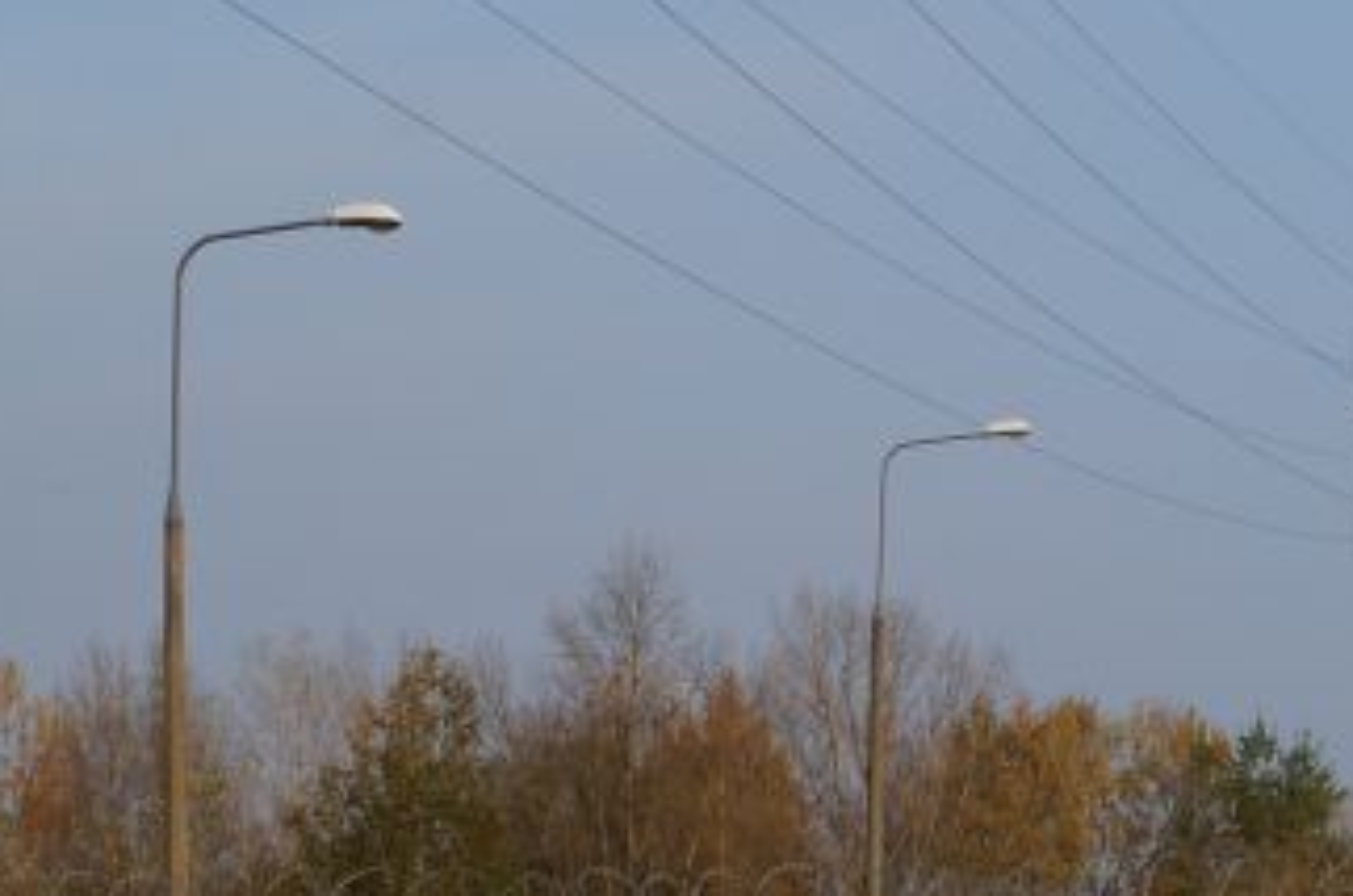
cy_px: 844
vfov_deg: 11.9
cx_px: 1311
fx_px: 4276
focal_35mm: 114
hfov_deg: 17.6
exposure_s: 1/125
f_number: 13
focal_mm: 24
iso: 100
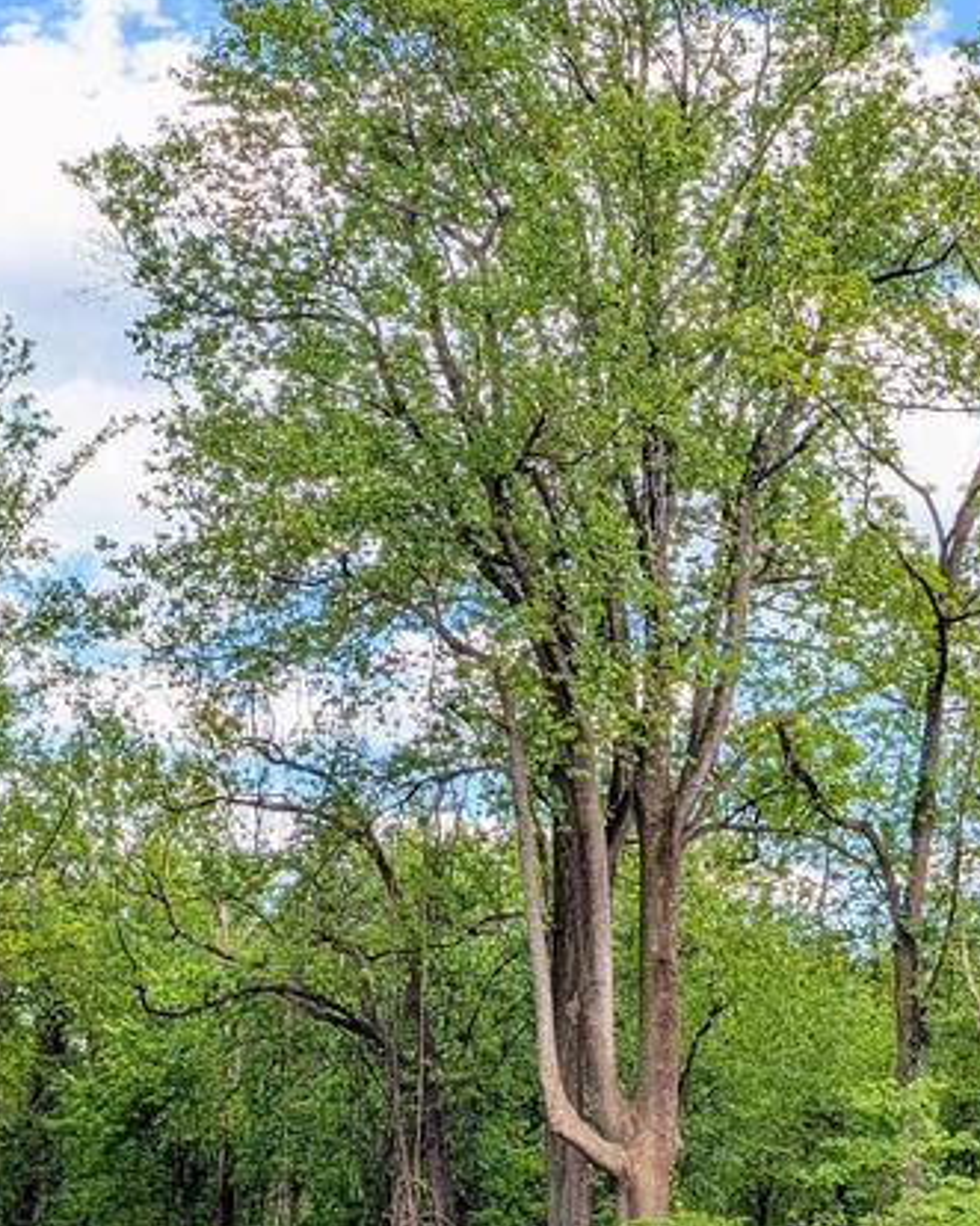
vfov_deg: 32.2
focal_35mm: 58
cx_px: 456
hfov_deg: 26.2
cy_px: 407
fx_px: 2104
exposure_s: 1/445
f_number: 1.68
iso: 22
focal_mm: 6.9
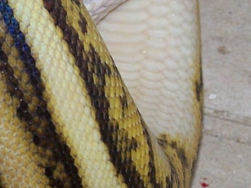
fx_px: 1986
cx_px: -65
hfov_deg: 7.2
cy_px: 163
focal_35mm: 274
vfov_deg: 5.4
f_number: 3.2
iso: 80
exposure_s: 1/100
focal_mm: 14.7
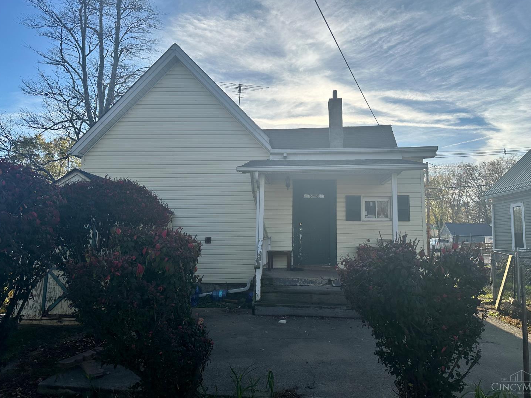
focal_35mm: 25
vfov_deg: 54.9
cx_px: 271
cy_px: 192
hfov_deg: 69.4
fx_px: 383
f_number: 1.78
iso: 80
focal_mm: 6.86
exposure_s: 1/4348
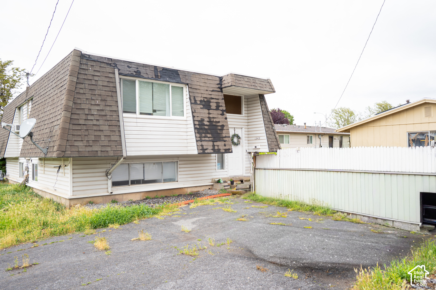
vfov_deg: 47.9
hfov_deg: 67.4
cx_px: 218
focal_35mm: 27
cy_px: 145
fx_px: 327
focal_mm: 18
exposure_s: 1/1000
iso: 320
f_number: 2.8
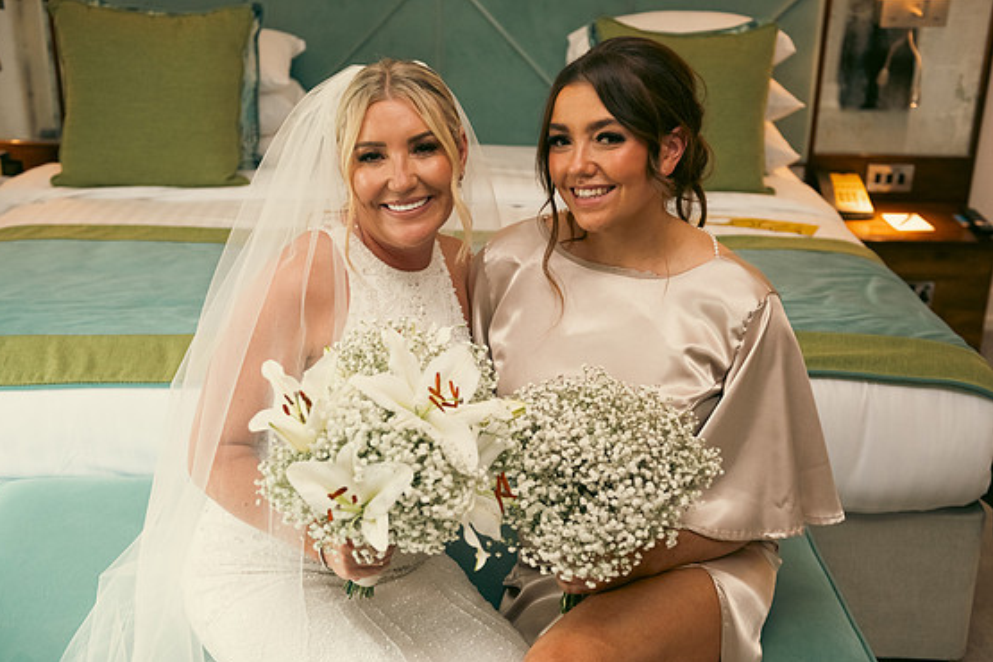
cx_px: 496
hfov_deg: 42.7
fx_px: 1269
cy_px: 344
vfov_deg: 29.2
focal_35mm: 46
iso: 800
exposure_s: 1/160
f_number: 3.5
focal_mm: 44
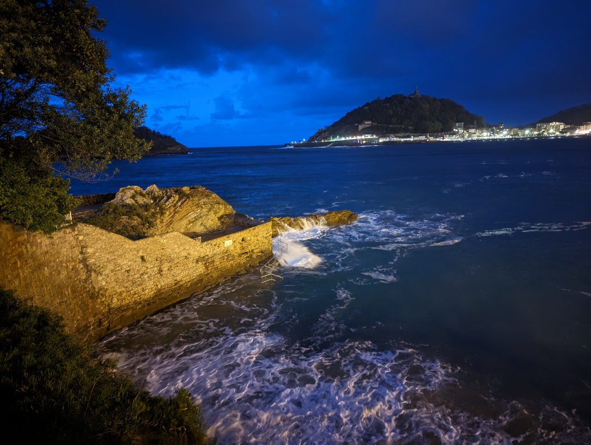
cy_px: 222
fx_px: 410
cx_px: 296
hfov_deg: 71.5
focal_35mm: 24
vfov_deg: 56.9
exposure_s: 1/14.9
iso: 8210
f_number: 1.85
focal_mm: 6.81
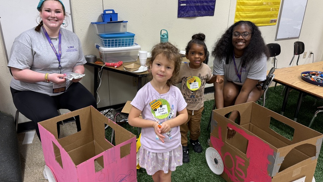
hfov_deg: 66.0
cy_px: 92
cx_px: 169
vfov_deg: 40.2
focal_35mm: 29
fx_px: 248
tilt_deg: -21.9
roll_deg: -1.6
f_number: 1.78
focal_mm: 6.76
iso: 125
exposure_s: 1/60
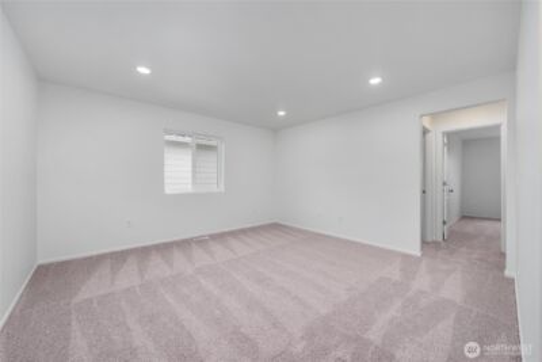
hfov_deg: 108.3
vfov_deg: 85.5
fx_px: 196
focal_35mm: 13
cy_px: 181
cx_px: 271
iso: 1000
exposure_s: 1/20
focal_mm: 13
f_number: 7.1
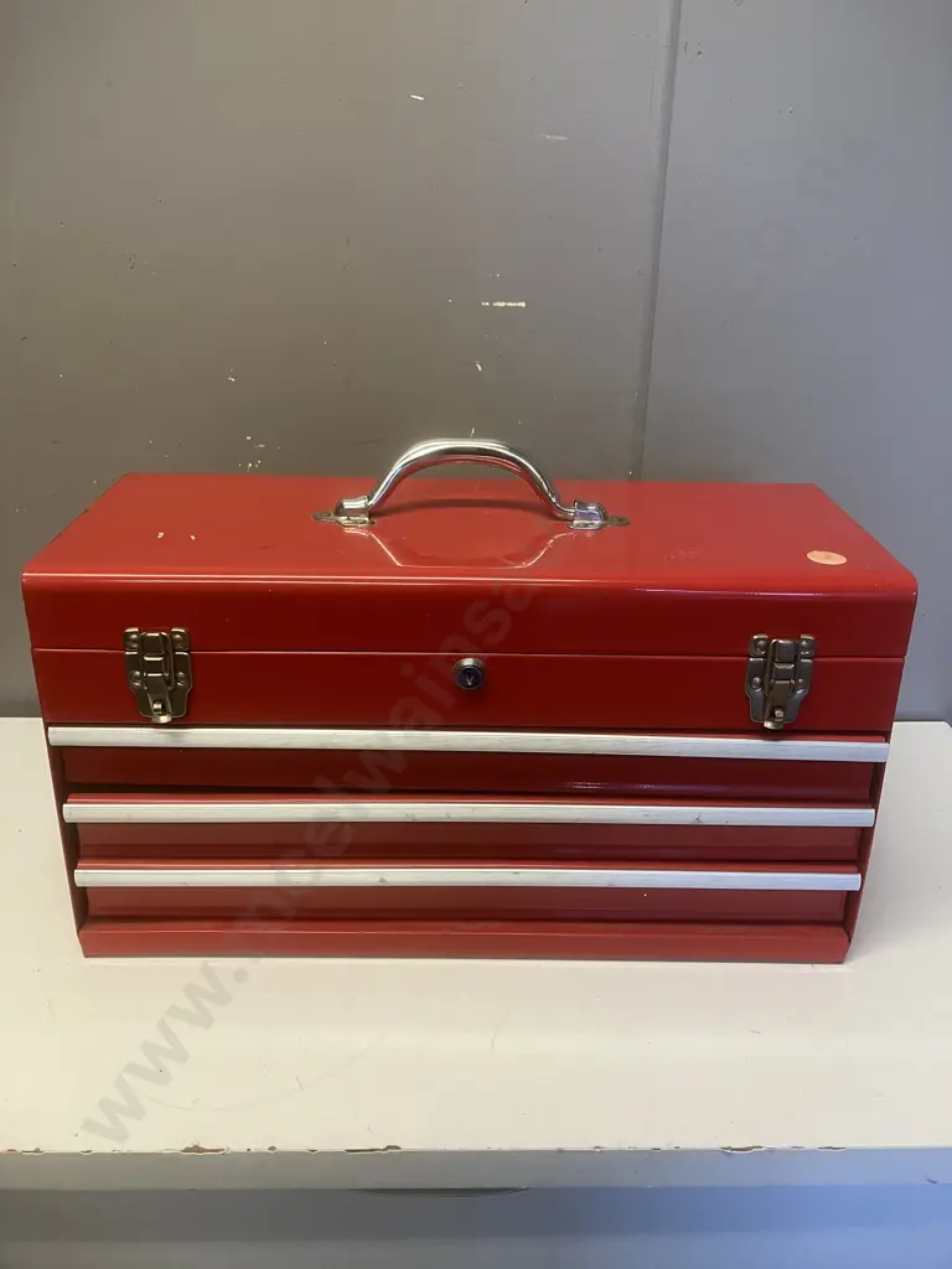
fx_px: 1027
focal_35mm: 28
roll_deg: -1.8
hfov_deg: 49.7
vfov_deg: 63.4
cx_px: 476
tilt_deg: -21.2
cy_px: 634
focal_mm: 3.99
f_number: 1.8
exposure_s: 1/50
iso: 64
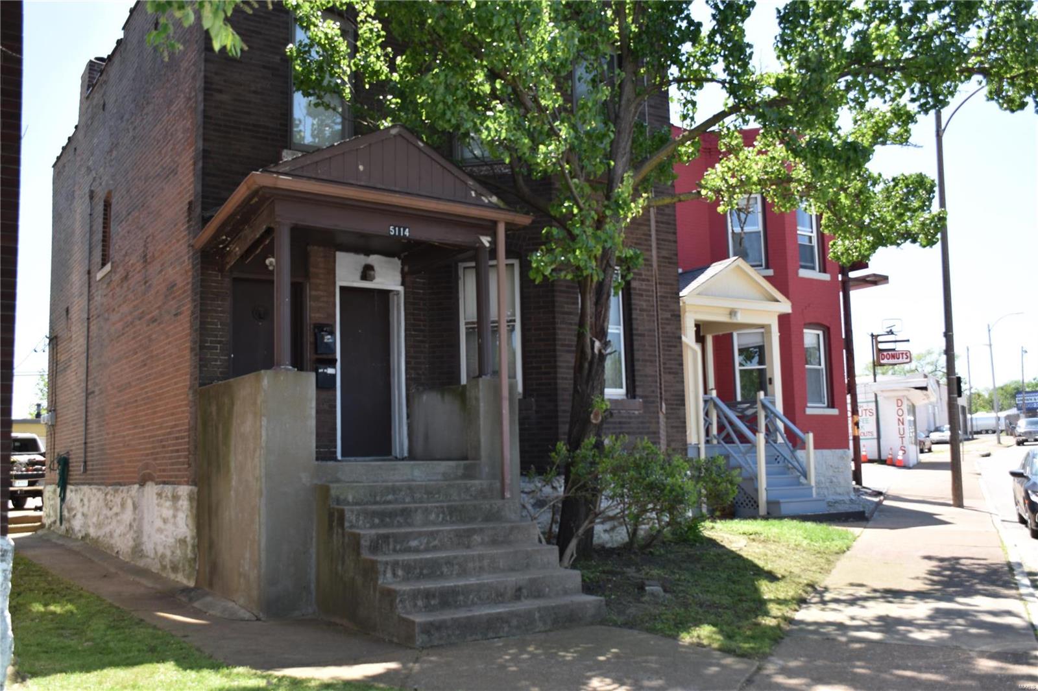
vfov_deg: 40.0
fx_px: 951
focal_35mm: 33
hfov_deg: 57.2
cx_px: 519
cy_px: 346
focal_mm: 22
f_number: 6.3
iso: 100
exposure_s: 1/160
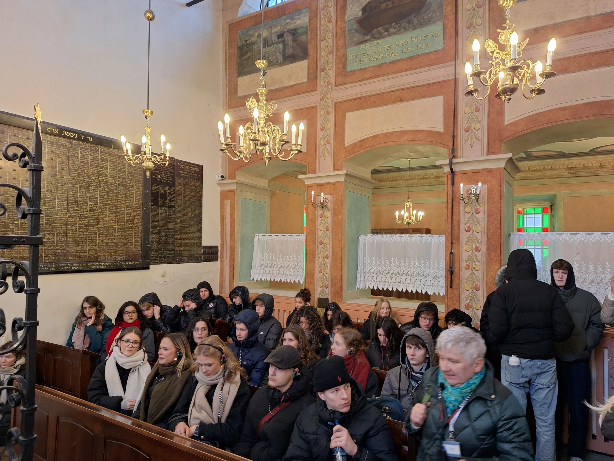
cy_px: 230
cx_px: 307
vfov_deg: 58.9
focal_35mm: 23
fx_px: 408
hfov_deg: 73.9
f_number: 1.8
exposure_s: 1/50
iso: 200
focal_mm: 5.54
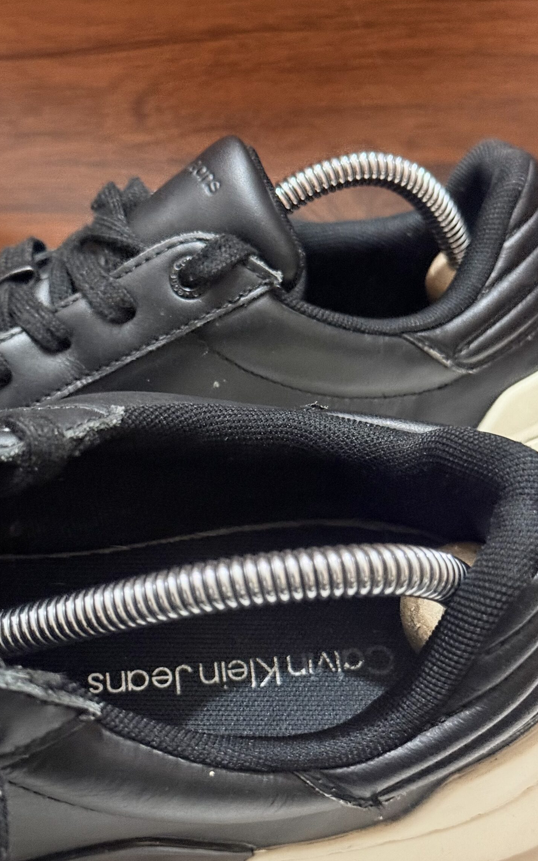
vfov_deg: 35.7
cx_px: 226
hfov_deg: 22.7
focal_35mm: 57
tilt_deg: -36.1
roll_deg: +3.2
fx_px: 1337
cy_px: 457
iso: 400
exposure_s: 1/33
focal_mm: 6.76
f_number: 1.78
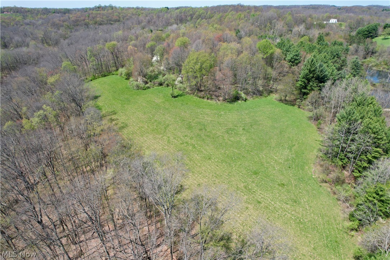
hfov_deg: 78.6
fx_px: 238
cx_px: 195
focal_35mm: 22
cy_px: 130
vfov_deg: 57.2
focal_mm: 8.38
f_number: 2.8
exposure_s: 1/1000
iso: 100
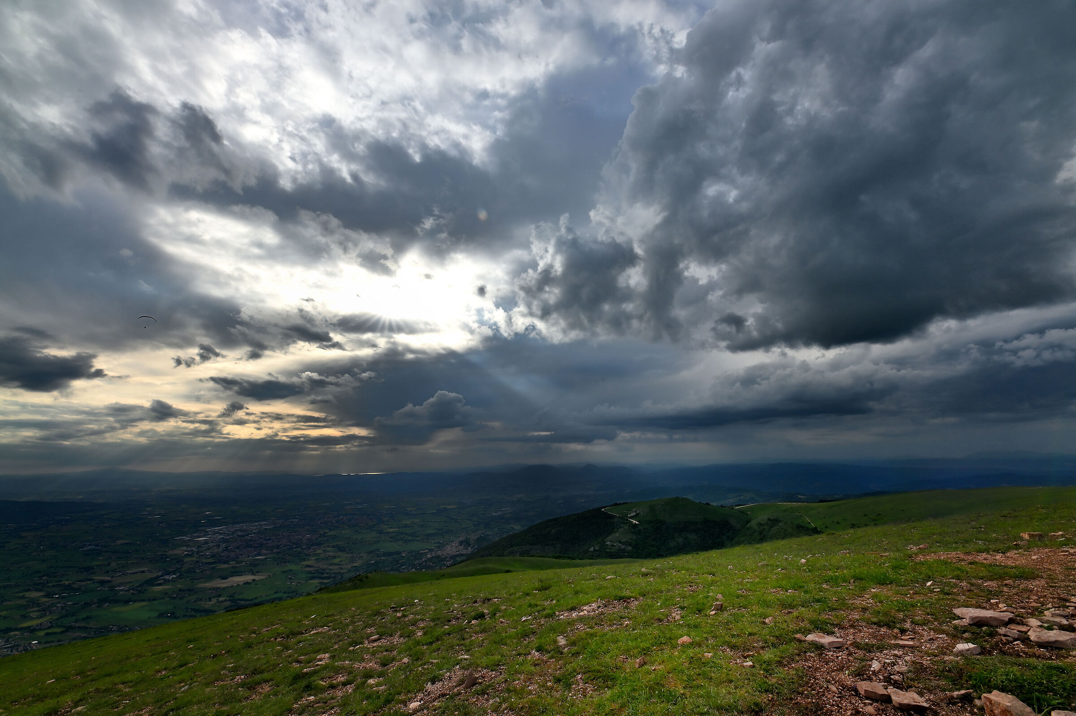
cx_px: 538
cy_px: 358
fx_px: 418
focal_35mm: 14
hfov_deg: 104.3
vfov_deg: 81.1
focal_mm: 14
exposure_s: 1/100
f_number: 22
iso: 220
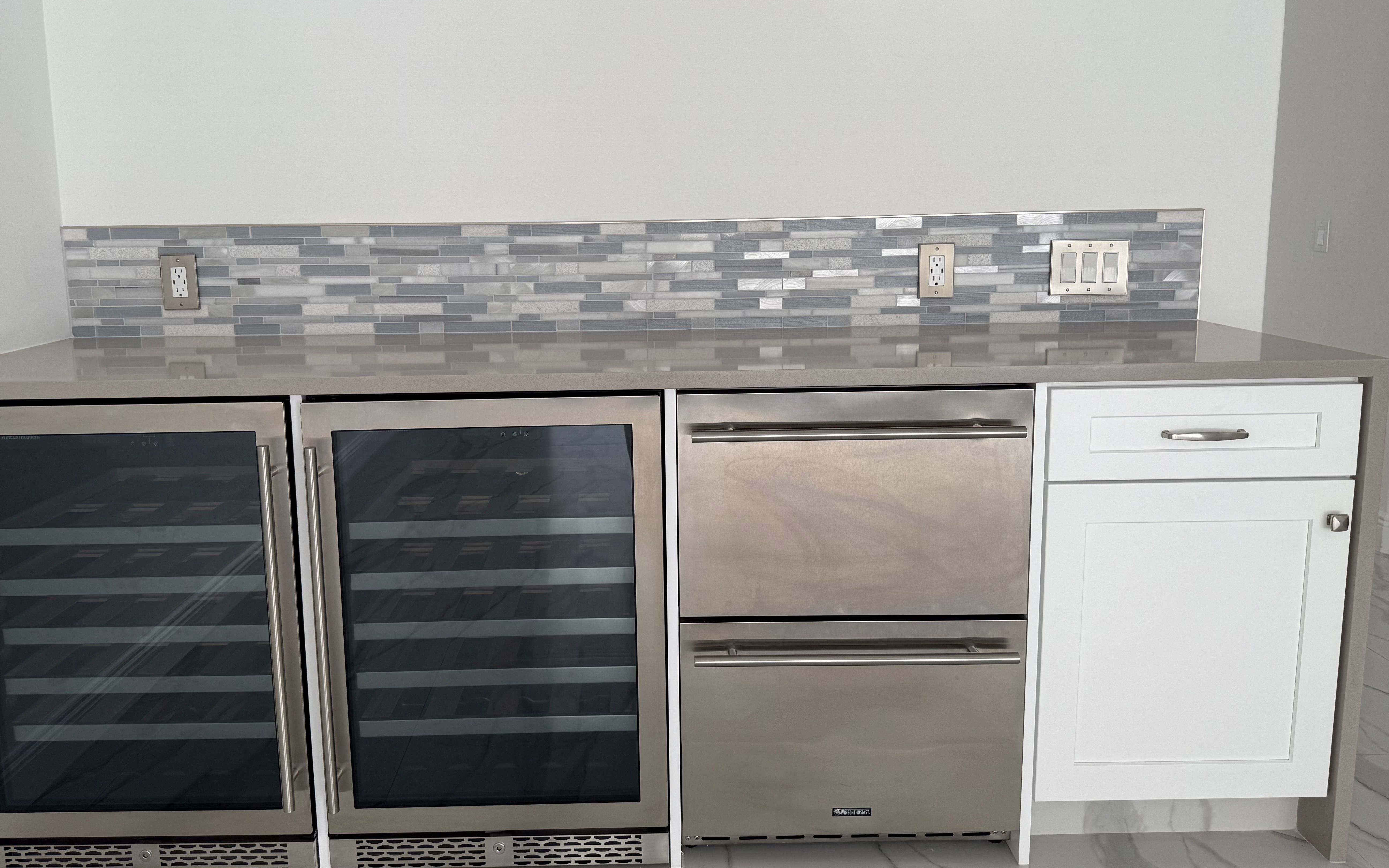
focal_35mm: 28
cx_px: 649
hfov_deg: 66.4
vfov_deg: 44.4
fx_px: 1060
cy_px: 368
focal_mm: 6.76
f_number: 1.78
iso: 64
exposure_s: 1/186
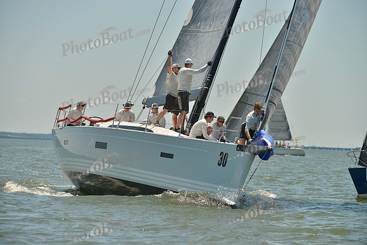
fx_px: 2039
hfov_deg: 10.3
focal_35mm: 200
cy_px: 122
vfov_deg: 6.9
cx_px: 184
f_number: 5.6
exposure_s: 1/1600
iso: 200
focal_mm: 200
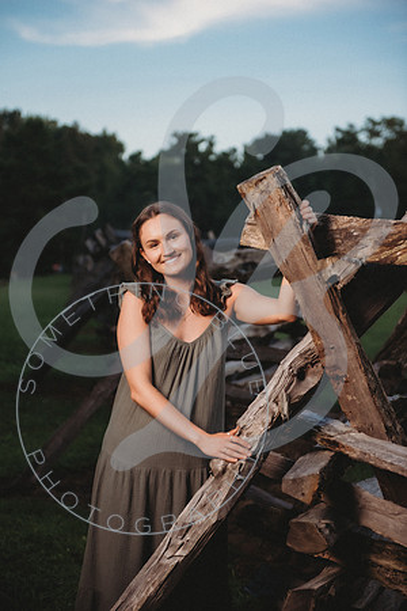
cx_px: 204
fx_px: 1187
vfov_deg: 28.8
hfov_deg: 19.5
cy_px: 306
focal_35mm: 70
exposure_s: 1/1600
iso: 400
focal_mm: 70
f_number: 2.8
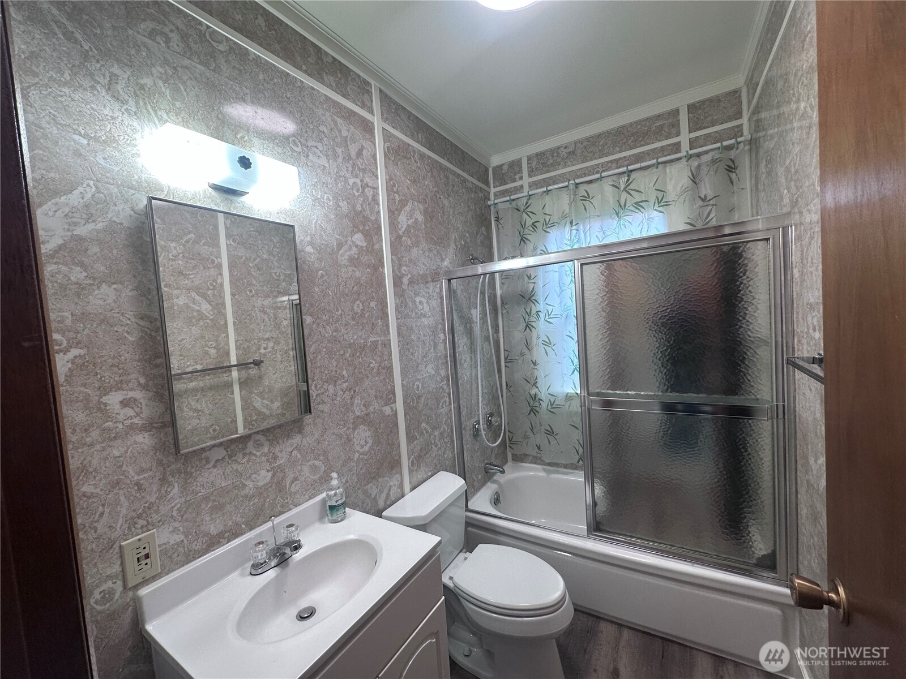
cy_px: 340
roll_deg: +3.9
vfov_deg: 85.7
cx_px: 453
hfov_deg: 102.1
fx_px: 366
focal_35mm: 14
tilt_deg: -2.1
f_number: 2.2
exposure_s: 1/120
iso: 100
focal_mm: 2.22
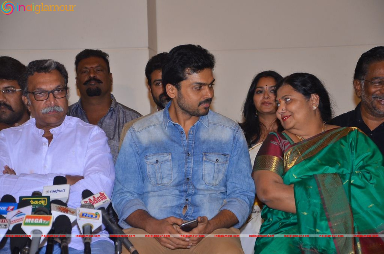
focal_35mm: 112
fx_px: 1197
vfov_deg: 12.1
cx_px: 192
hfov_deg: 18.2
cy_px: 127
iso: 800
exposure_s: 1/200
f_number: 5.3
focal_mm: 75
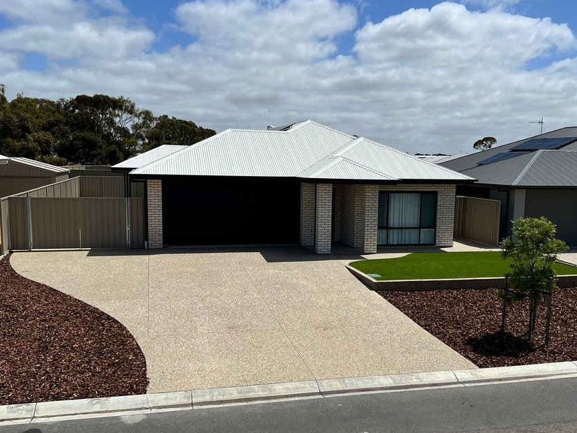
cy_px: 244
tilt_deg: -9.1
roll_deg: -2.0
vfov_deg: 38.6
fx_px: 617
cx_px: 326
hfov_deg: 50.0
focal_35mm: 37
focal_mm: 5.7
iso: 50
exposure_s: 1/9434
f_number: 1.5
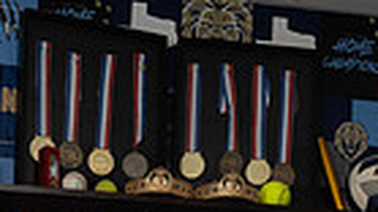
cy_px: 603
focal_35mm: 112
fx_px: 1122
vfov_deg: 9.0
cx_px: 150
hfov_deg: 19.1
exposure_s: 1/250
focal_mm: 33
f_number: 8
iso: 400
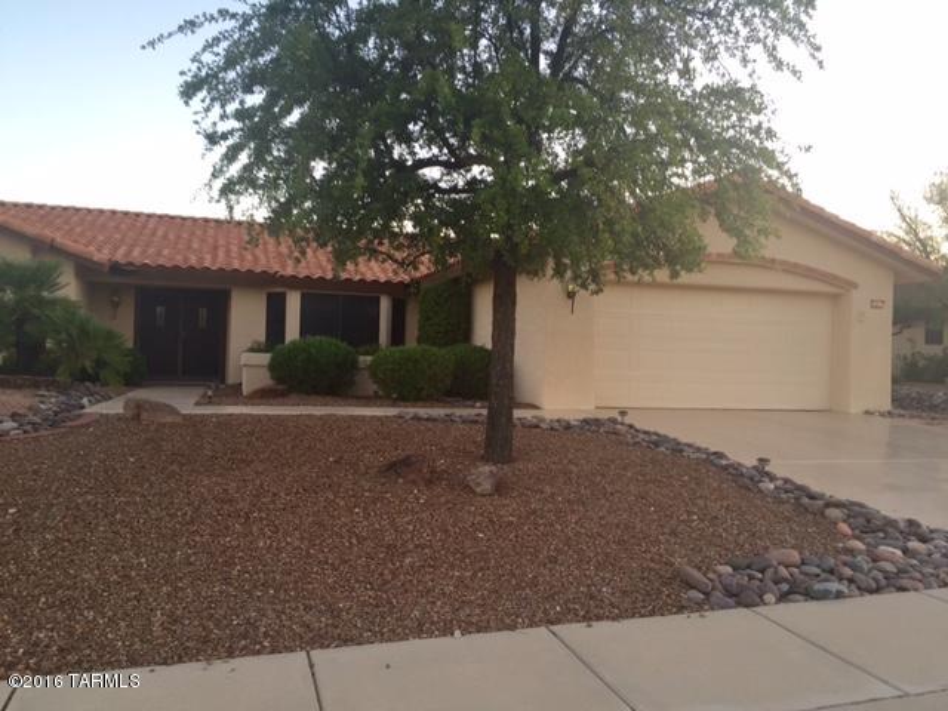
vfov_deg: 48.2
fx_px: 794
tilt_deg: +0.6
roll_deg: -2.0
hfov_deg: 61.7
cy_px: 356
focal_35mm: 29
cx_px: 474
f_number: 2.2
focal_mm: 4.15
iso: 32
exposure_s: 1/60
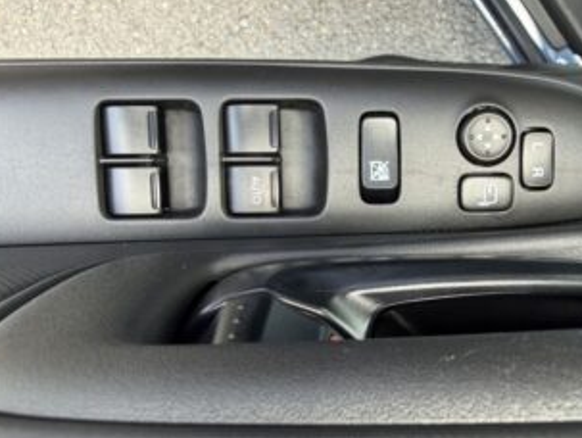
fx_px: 505
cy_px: 214
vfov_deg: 46.9
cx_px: 313
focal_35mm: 30
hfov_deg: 59.8
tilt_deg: -77.8
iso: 200
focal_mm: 2.22
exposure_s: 1/121
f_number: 2.2
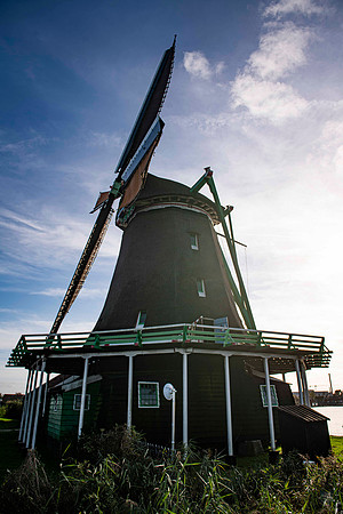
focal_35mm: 24
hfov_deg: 53.1
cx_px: 172
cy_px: 257
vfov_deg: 73.7
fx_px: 343
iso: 64
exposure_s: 1/500
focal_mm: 24
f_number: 5.6
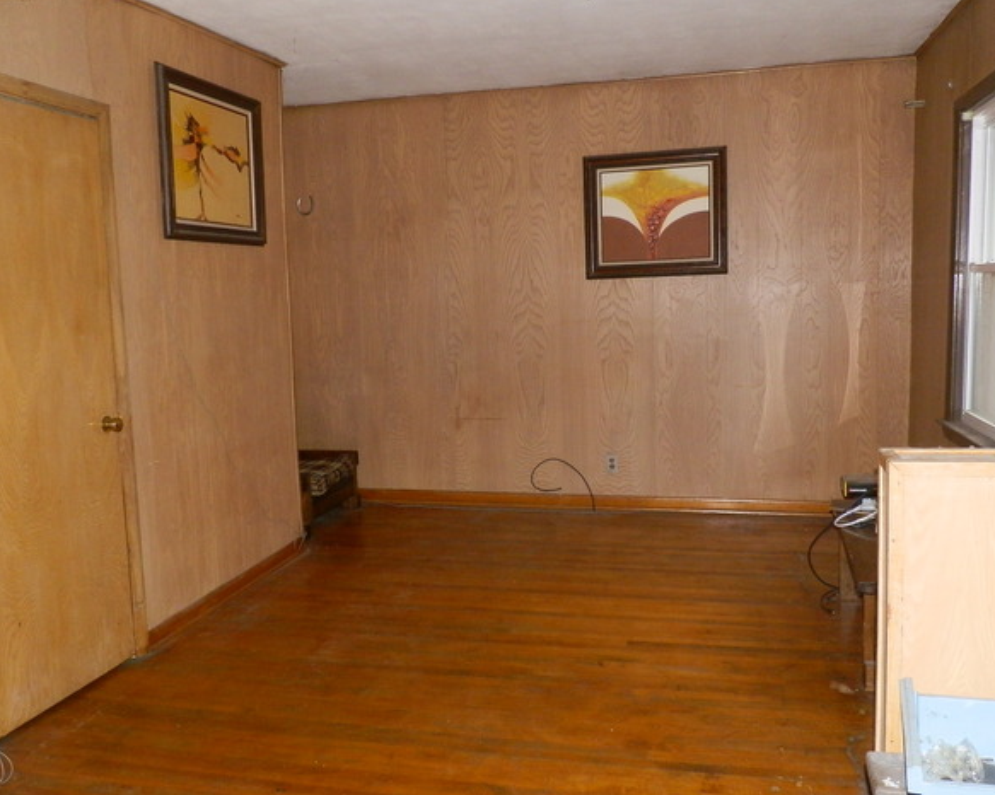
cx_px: 515
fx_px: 883
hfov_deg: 58.8
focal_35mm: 30
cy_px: 391
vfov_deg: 48.5
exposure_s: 1/30
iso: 320
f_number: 3.3
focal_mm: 5
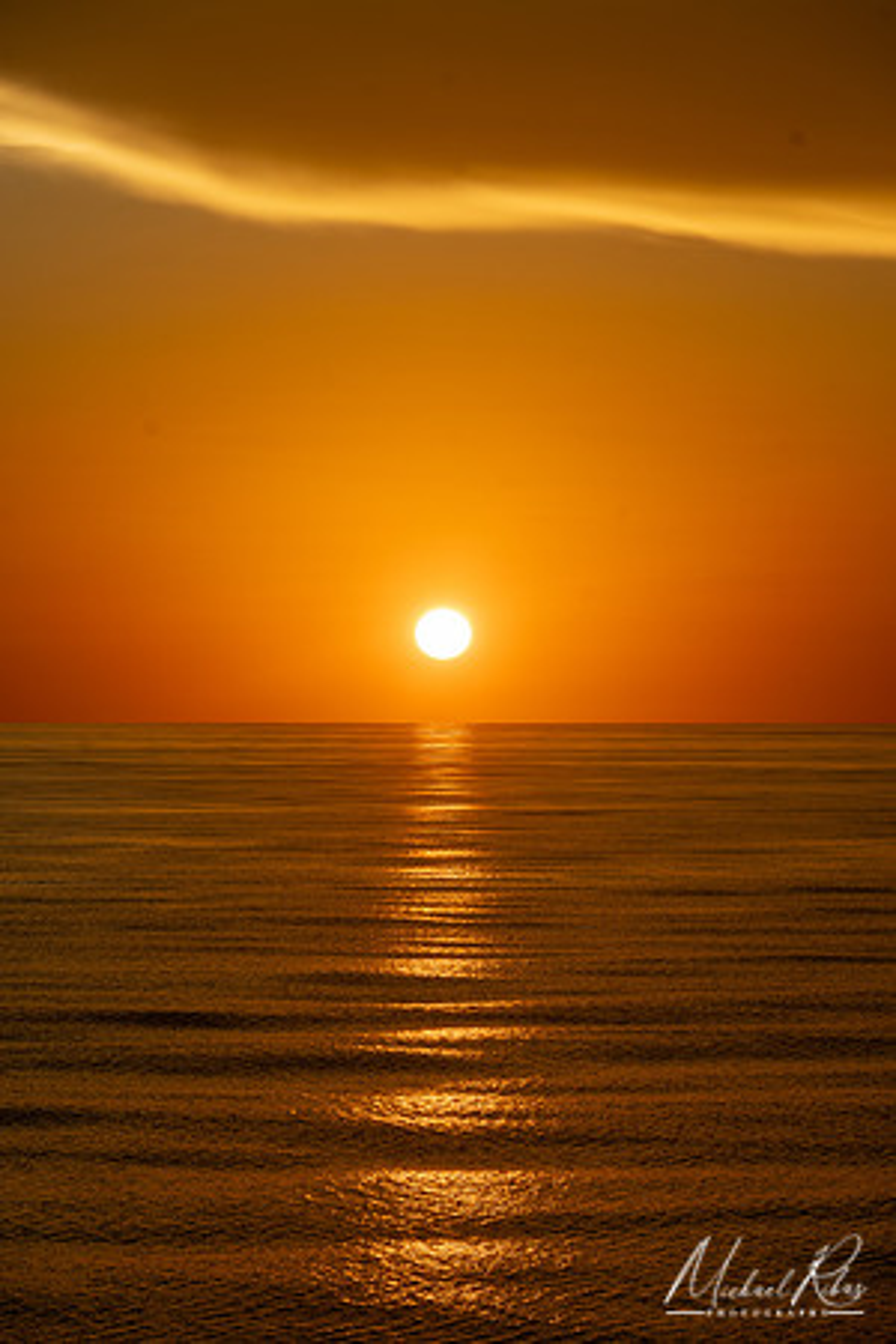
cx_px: 448
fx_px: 5488
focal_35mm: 147
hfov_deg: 9.3
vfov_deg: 14.0
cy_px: 672
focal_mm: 98
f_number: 10
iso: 100
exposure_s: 1/400
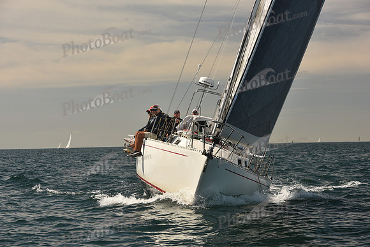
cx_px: 185
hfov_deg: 20.4
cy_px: 124
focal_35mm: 100
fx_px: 1028
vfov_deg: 13.7
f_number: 7.1
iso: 250
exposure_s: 1/640
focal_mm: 100
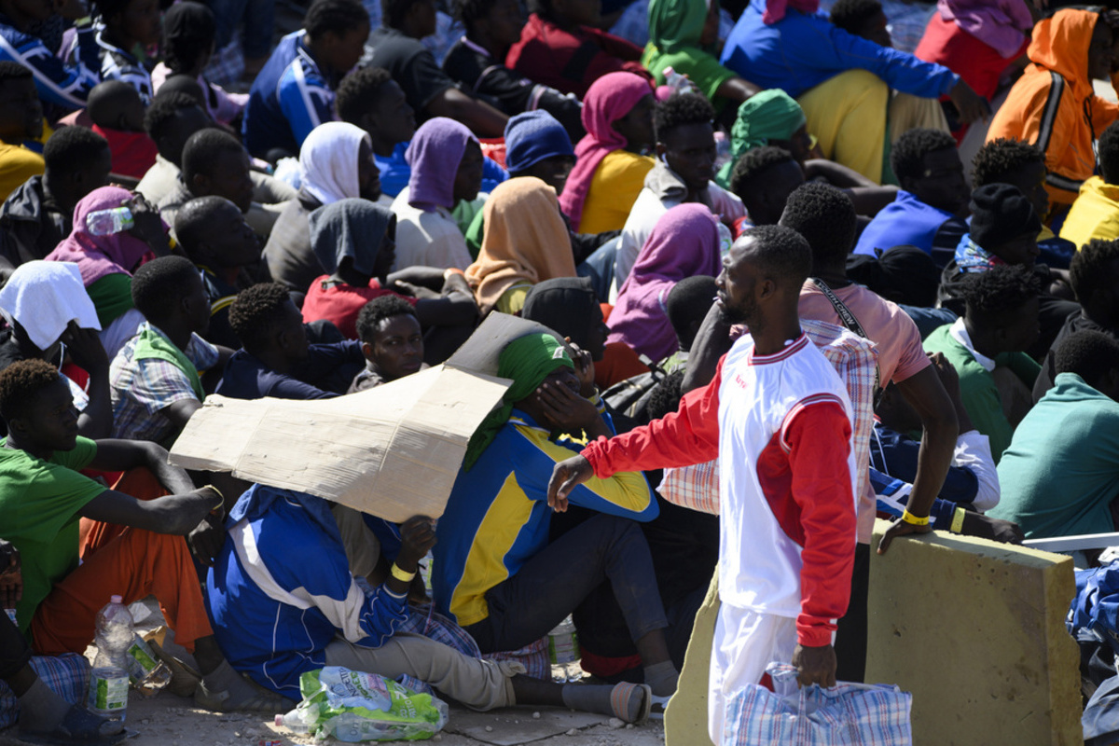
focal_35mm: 310
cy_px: 373
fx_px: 9635
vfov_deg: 4.4
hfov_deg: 6.6
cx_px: 560
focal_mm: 310
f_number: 5.6
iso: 250
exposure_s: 1/800
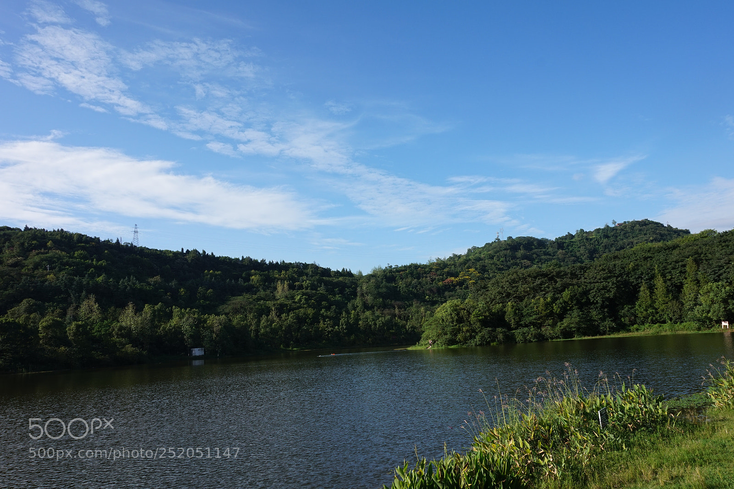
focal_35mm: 24
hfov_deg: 73.8
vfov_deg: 53.1
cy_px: 244
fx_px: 489
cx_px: 367
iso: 100
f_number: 13
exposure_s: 1/80
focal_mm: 16
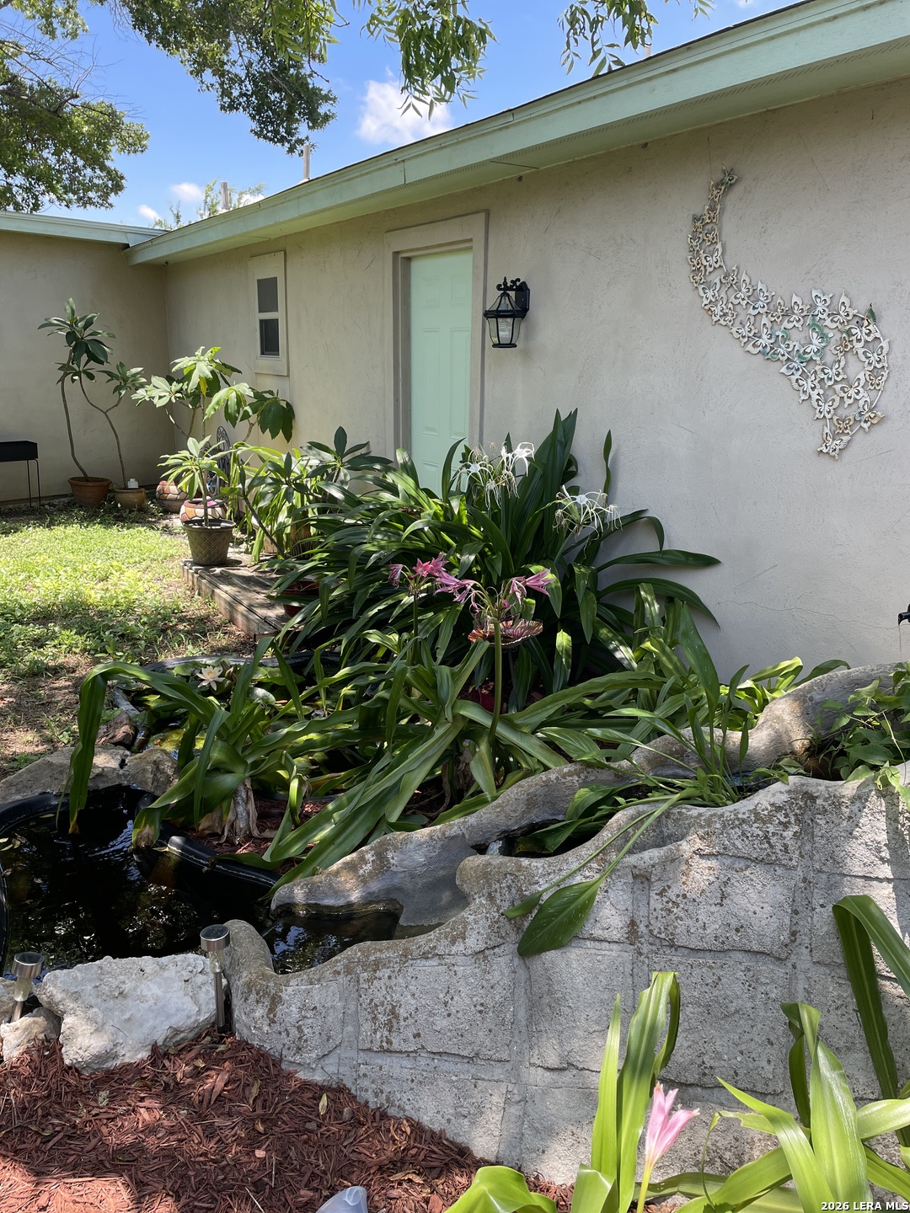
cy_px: 606
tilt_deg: -15.1
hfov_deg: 53.1
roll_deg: -0.1
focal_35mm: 26
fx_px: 911
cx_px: 455
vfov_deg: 67.3
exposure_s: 1/535
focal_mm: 4.2
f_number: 1.6
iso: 50
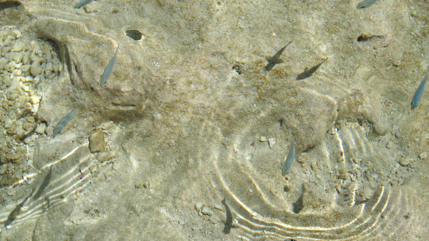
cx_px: 214
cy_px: 120
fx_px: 632
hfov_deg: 37.5
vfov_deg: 21.6
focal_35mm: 56
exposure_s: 1/1250
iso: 100
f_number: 6.3
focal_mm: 35
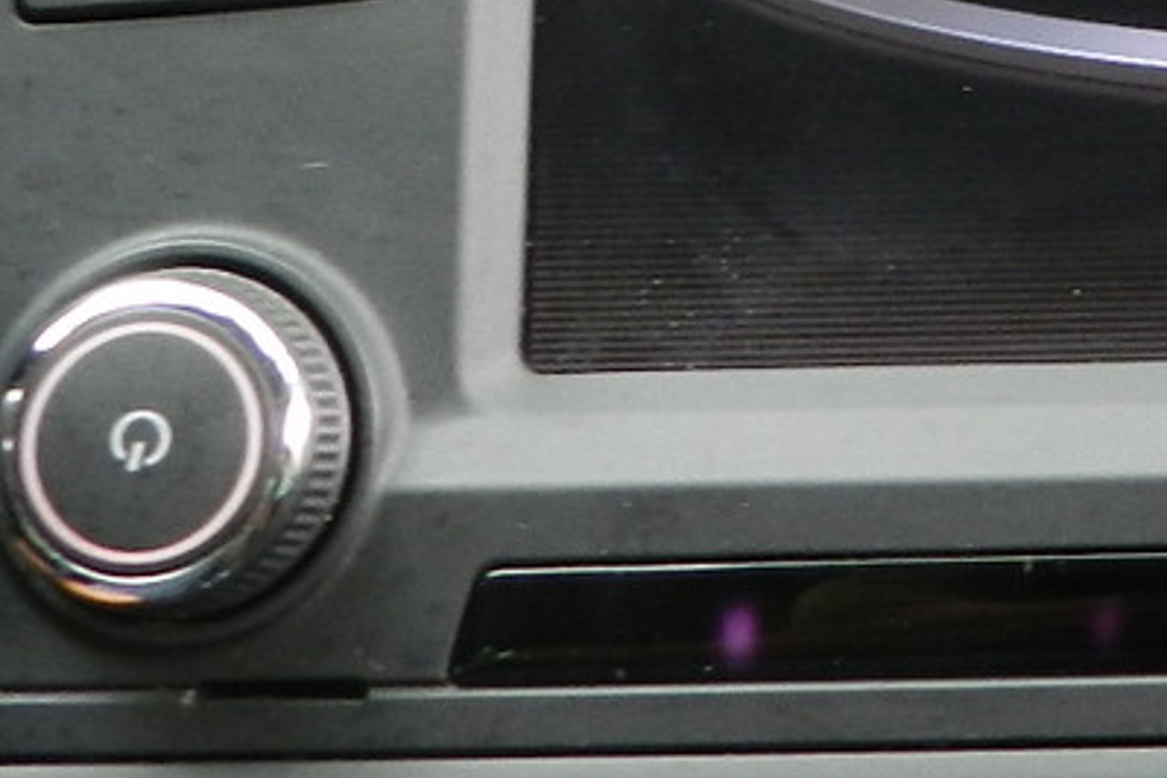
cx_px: 1427
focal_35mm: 120
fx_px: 3890
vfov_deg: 10.6
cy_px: -708
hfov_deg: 16.3
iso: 250
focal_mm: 5.6
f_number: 3.7
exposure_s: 1/25
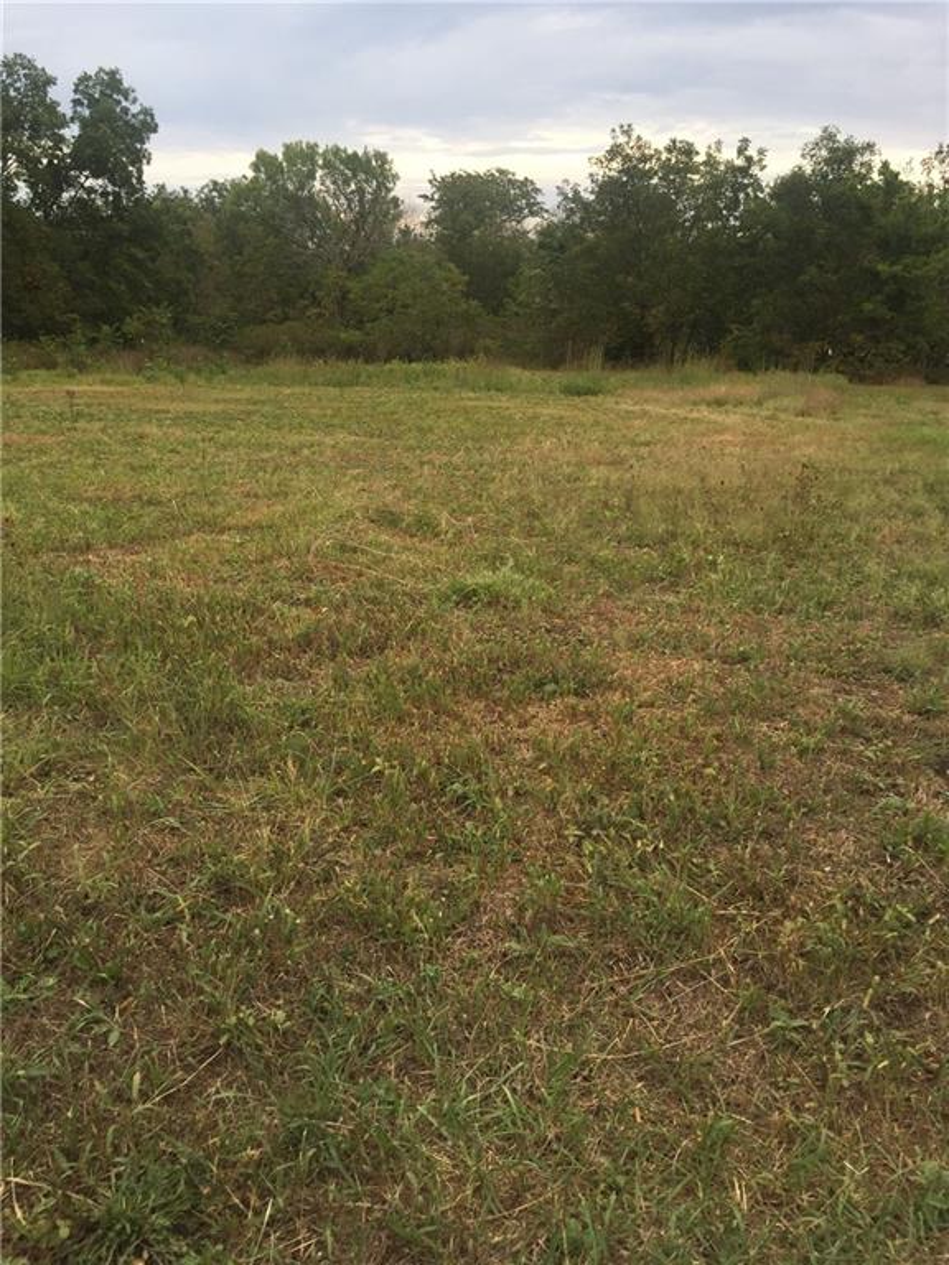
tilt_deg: -18.4
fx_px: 1060
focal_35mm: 29
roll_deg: -0.6
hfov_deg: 48.2
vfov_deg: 61.7
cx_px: 474
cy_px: 632
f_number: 2.2
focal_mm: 4.15
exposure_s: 1/273
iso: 32
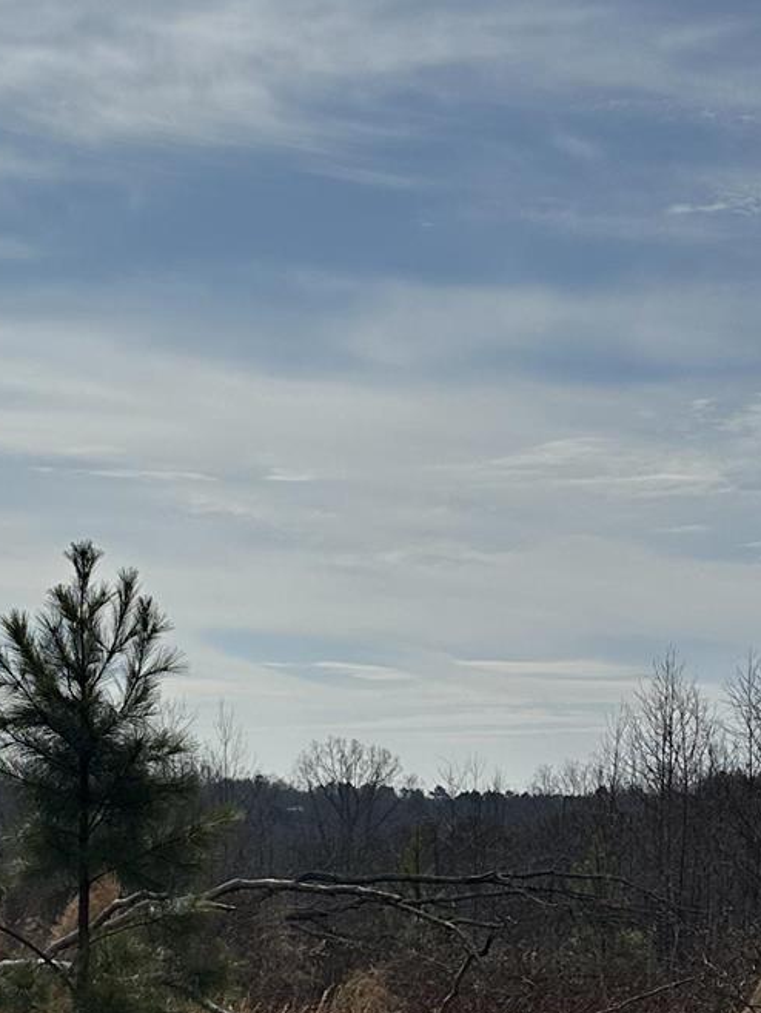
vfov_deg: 23.0
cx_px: -22
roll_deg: -2.0
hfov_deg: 17.1
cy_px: 801
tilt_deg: +0.0
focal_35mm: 84
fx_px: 2461
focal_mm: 6.86
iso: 64
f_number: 1.78
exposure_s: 1/18519
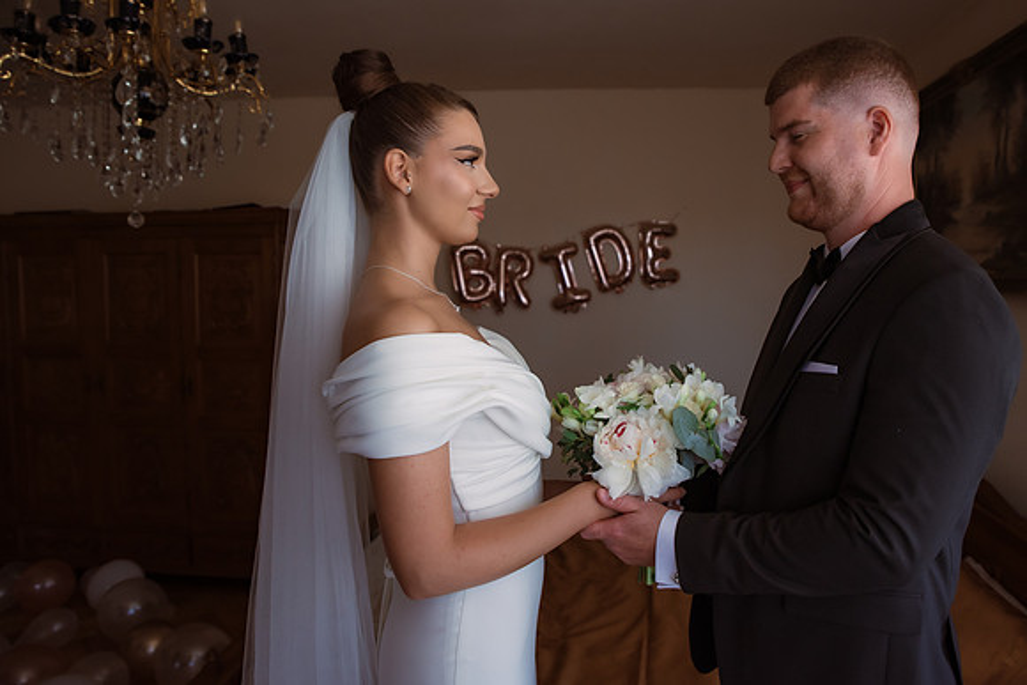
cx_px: 574
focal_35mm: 27
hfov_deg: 67.4
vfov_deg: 48.2
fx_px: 766
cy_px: 318
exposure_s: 1/320
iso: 800
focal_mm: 24
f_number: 4
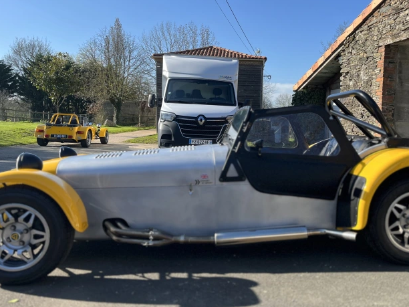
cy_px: 146
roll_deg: -1.7
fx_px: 402
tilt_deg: -5.7
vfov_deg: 41.8
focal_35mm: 34
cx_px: 229
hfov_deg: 53.8
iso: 50
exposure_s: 1/1832
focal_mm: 5.1
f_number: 1.6
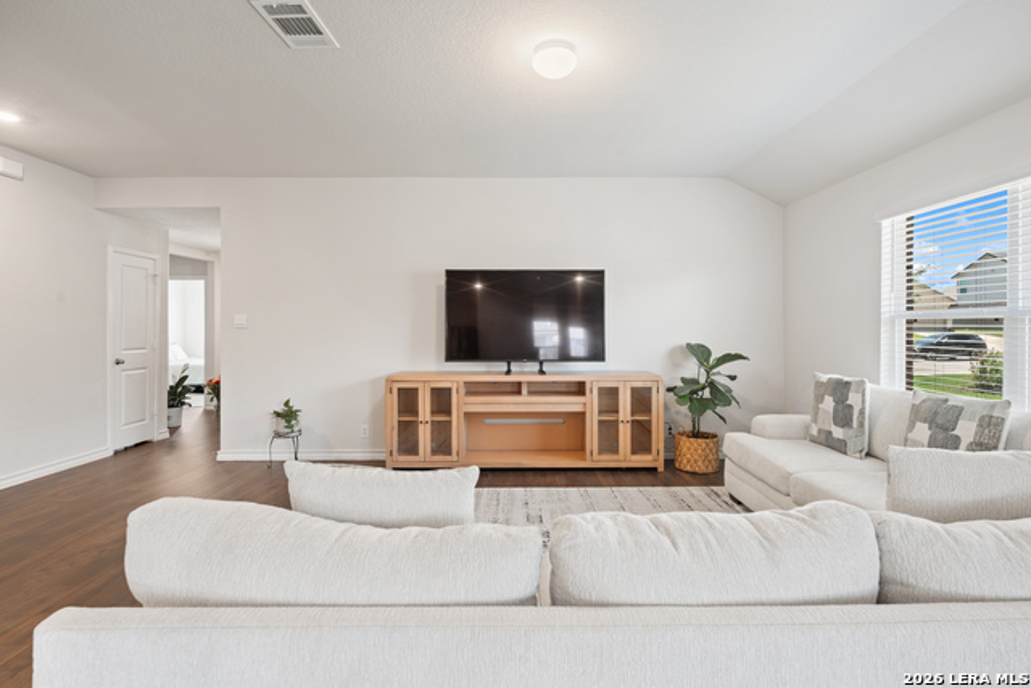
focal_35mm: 18
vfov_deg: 68.9
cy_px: 344
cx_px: 516
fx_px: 501
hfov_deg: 91.6
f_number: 9
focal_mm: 17.5
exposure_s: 1
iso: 200
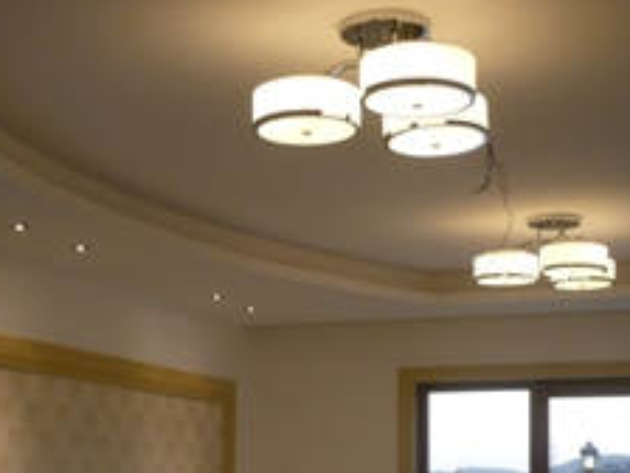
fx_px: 1274
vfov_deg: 20.5
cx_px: 301
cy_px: 442
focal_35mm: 70
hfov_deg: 27.8
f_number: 2.8
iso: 100
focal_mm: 5.8
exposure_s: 1/50
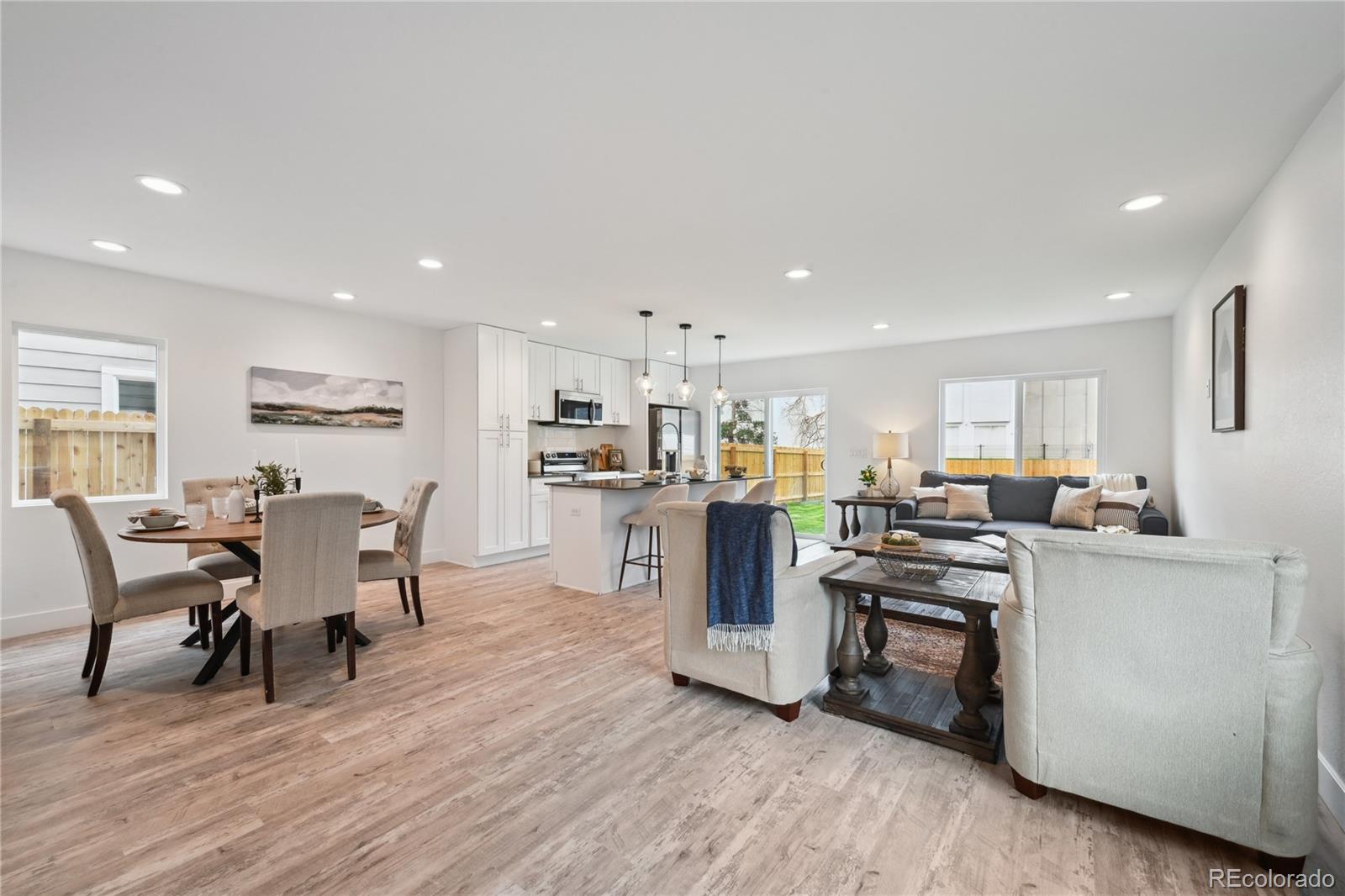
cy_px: 448
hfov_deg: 104.3
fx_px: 523
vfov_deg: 81.2
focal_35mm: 14
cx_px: 672
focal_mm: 14
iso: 400
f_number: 11
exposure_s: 1/30
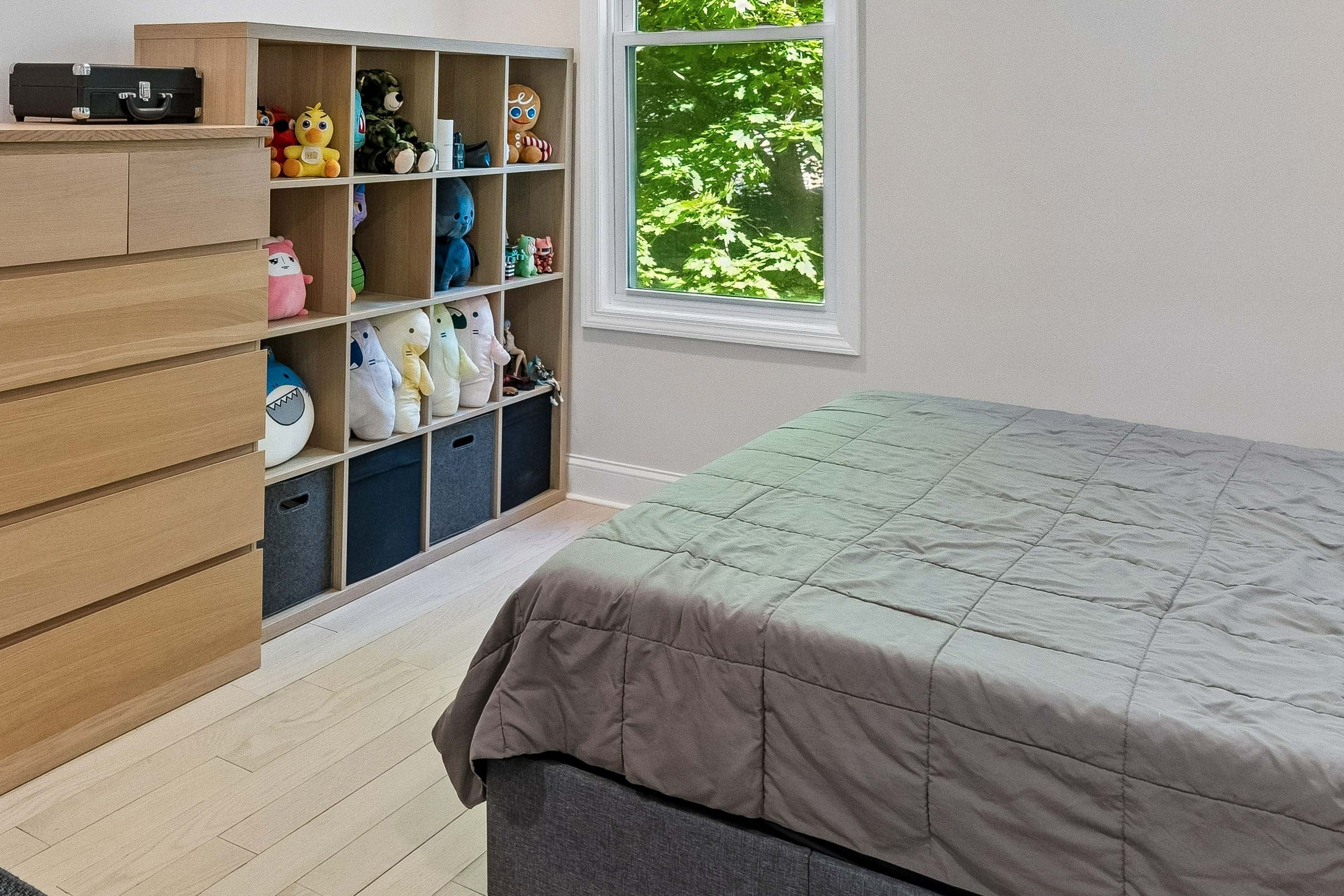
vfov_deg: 37.9
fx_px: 1232
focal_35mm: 33
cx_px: 486
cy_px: 130
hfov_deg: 56.4
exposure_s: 1/60
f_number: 7.1
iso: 2000
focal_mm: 14
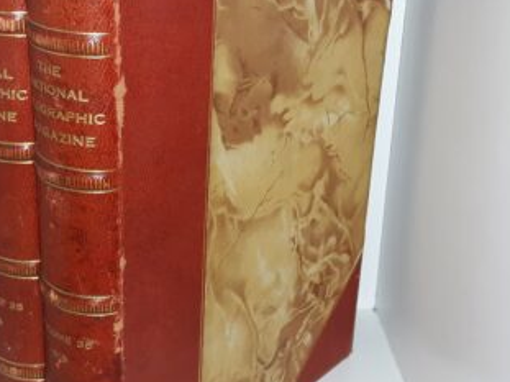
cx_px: 185
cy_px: 192
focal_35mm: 54
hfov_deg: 35.3
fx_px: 795
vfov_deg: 27.0
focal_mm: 3.7
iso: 50
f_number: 1.7
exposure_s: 1/60
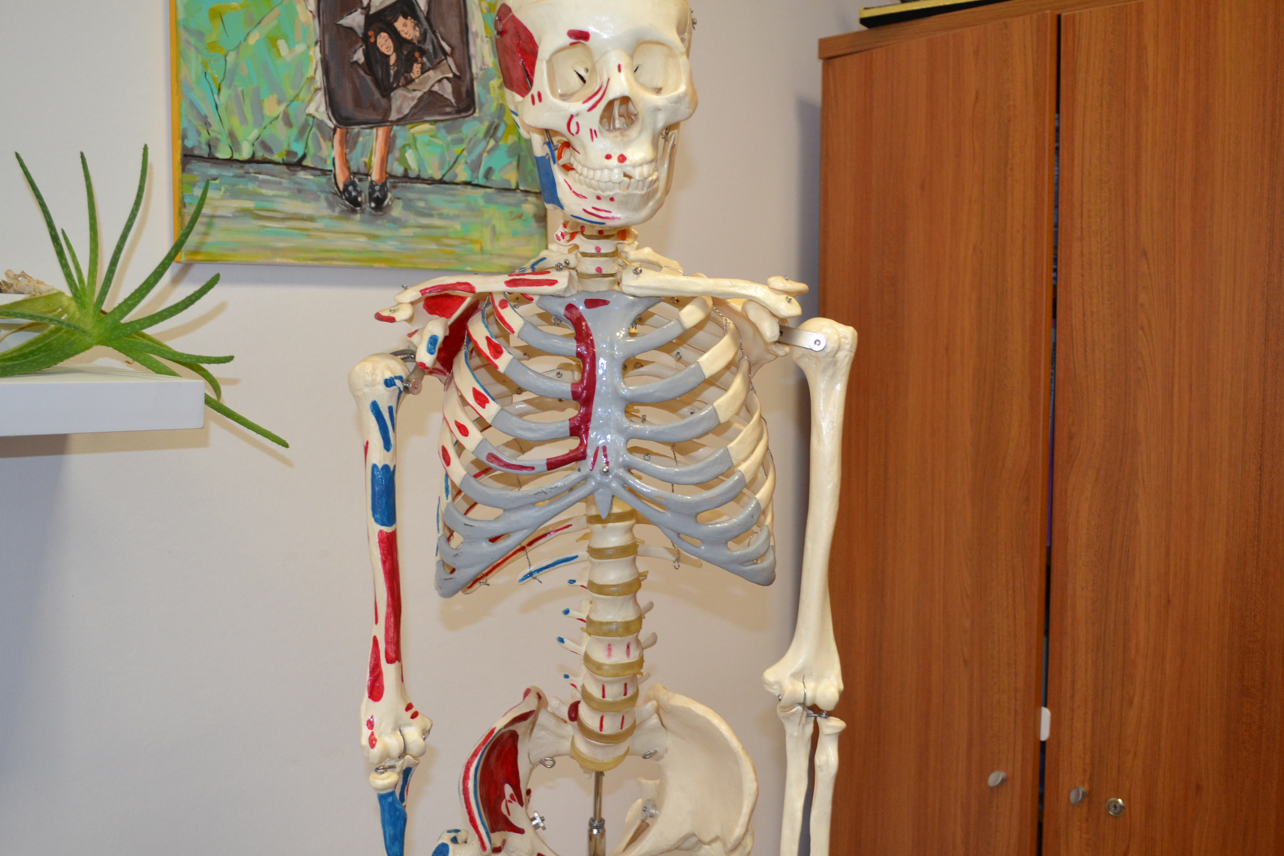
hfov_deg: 53.1
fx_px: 1284
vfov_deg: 36.9
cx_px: 642
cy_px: 428
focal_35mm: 36
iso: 1100
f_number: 4
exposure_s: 1/60
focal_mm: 24
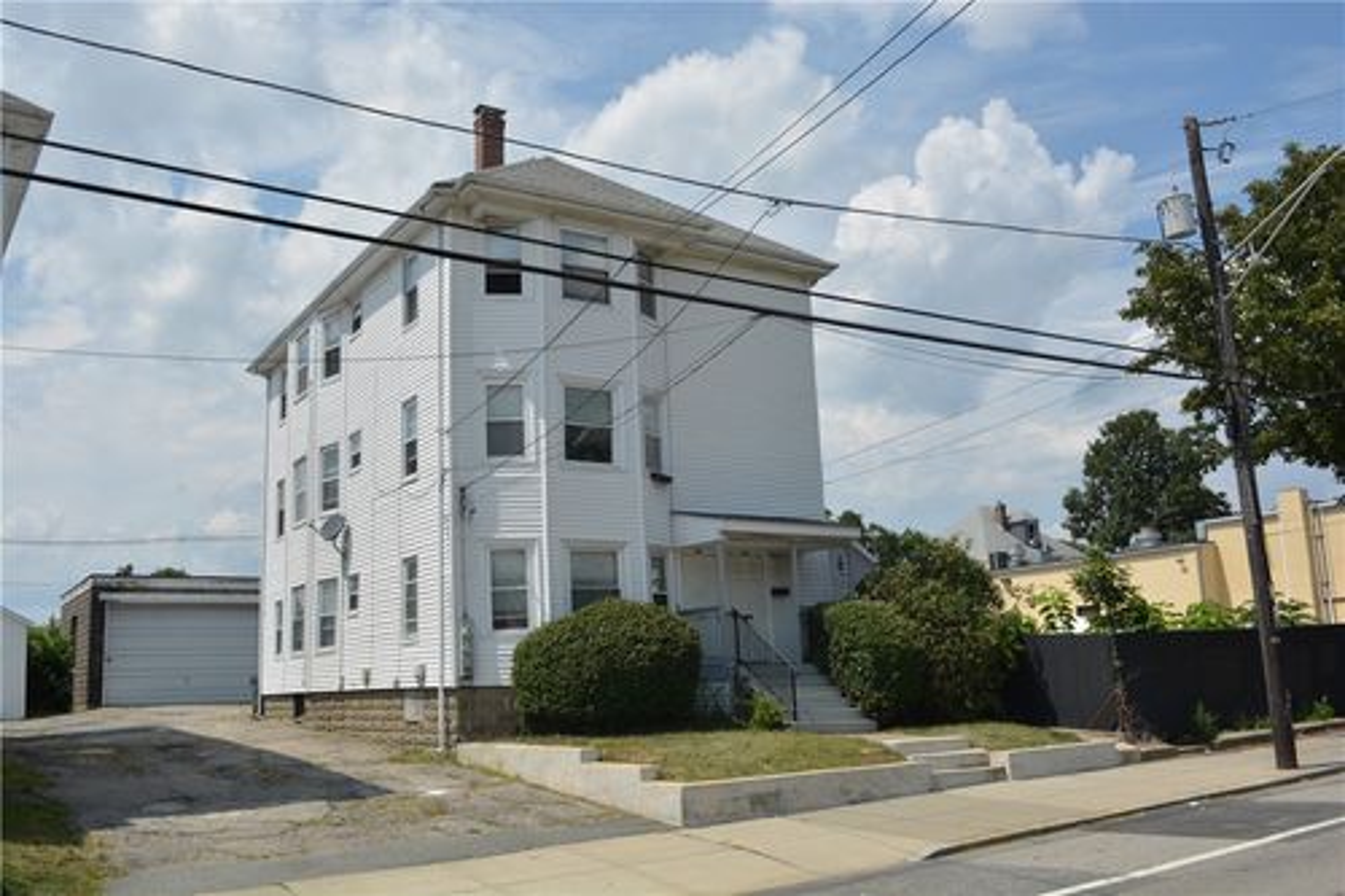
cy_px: 448
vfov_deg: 43.6
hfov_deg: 61.9
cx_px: 672
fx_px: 1120
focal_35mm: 30
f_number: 8
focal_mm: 20
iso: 100
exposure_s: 1/400
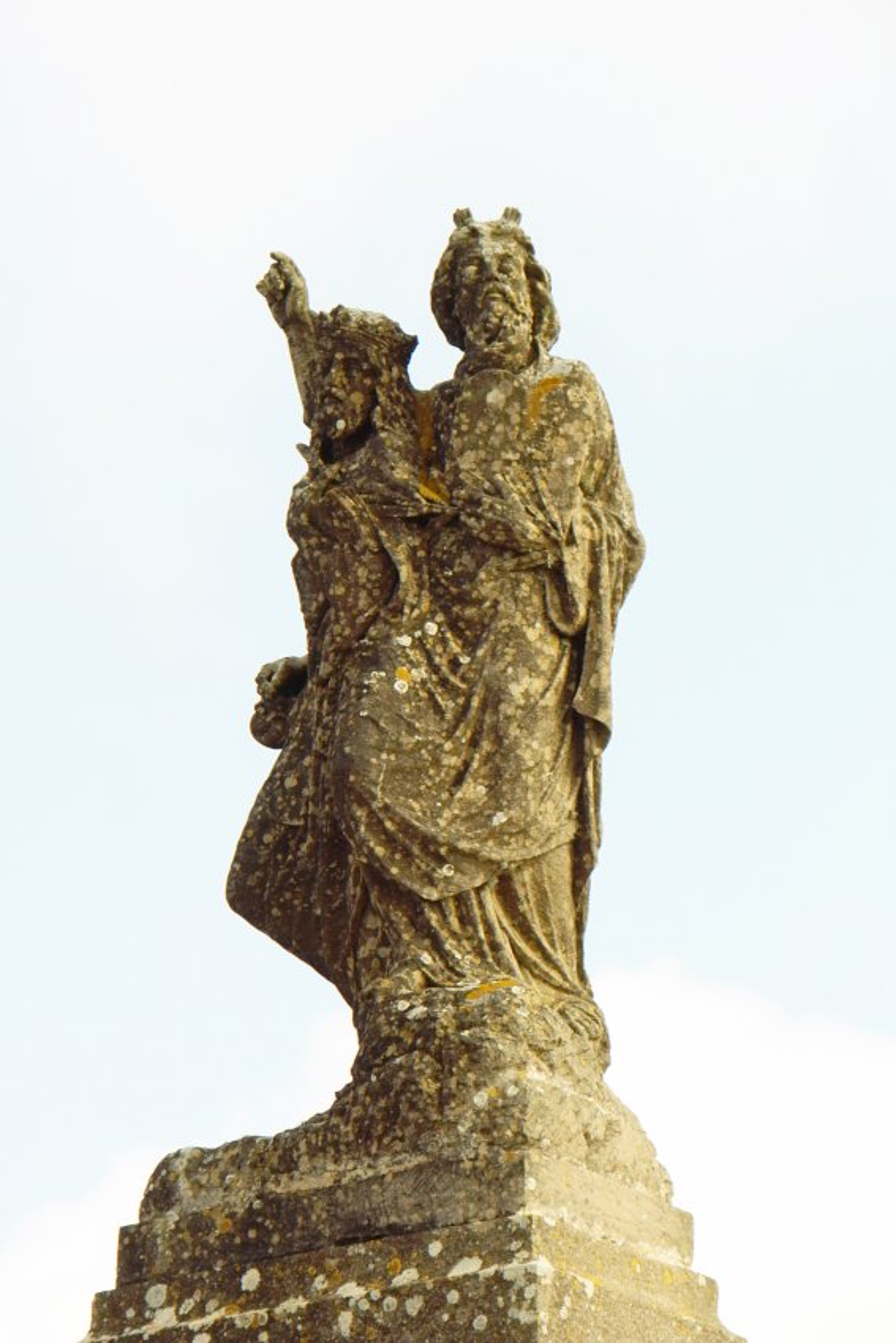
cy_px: 672
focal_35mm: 167
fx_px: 6232
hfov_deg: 8.2
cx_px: 448
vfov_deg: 12.3
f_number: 7.1
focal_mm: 96
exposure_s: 1/160
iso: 200
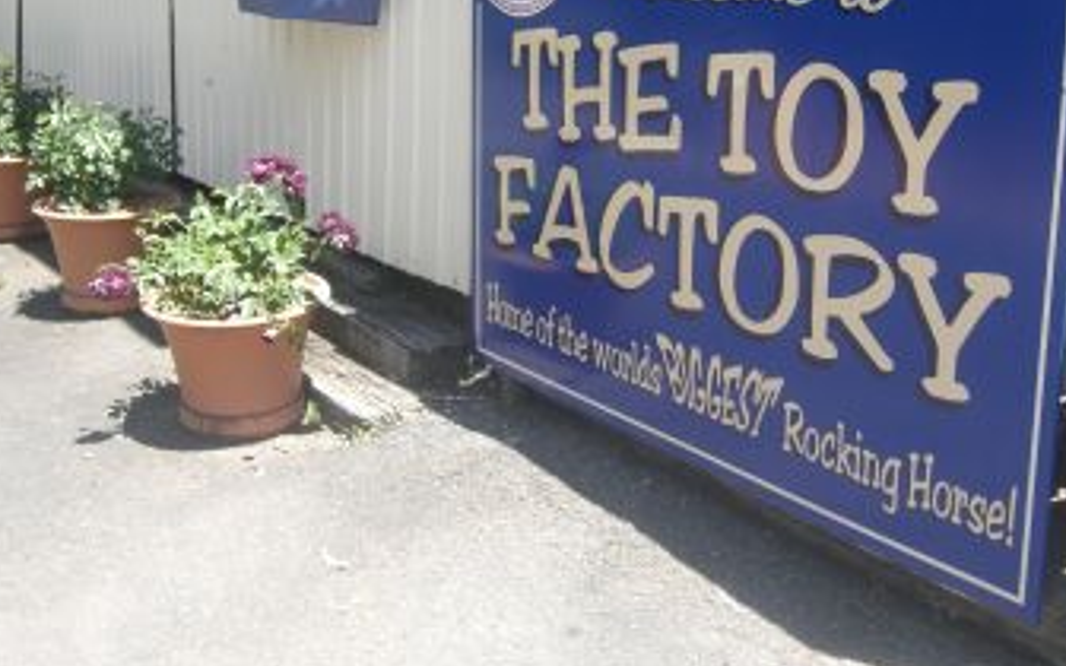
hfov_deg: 41.8
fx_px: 1394
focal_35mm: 48
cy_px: 241
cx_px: 584
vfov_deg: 26.8
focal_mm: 7.9
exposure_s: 1/250
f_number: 4
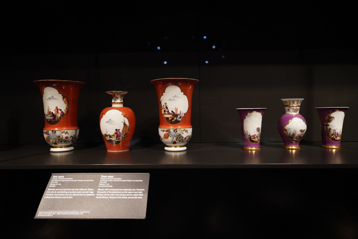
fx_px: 239
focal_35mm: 24
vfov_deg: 53.1
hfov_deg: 73.7
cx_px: 179
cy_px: 120
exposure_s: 1/80
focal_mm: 24
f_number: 3.2
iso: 3200
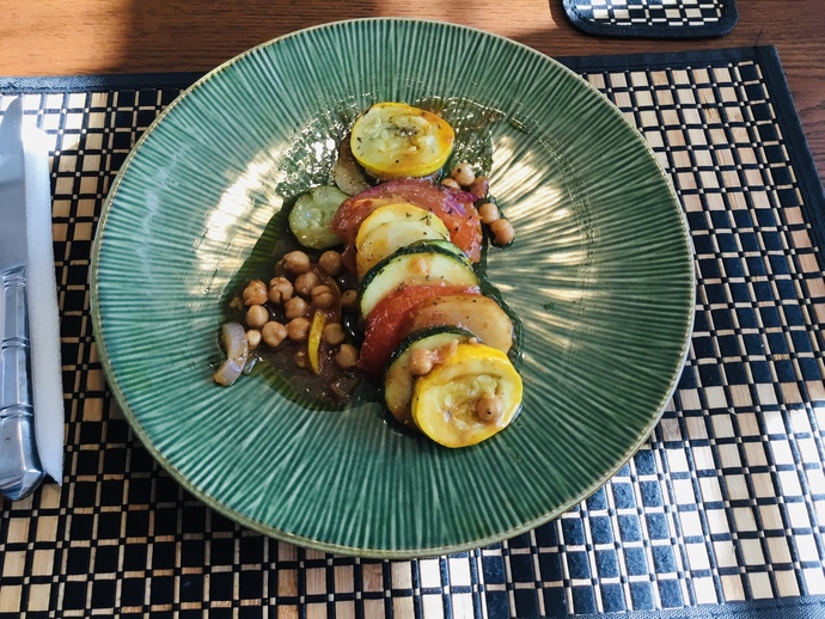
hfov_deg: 58.3
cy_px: 310
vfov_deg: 45.5
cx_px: 412
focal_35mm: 31
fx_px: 739
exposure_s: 1/40
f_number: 2.4
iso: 32
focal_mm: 3.3
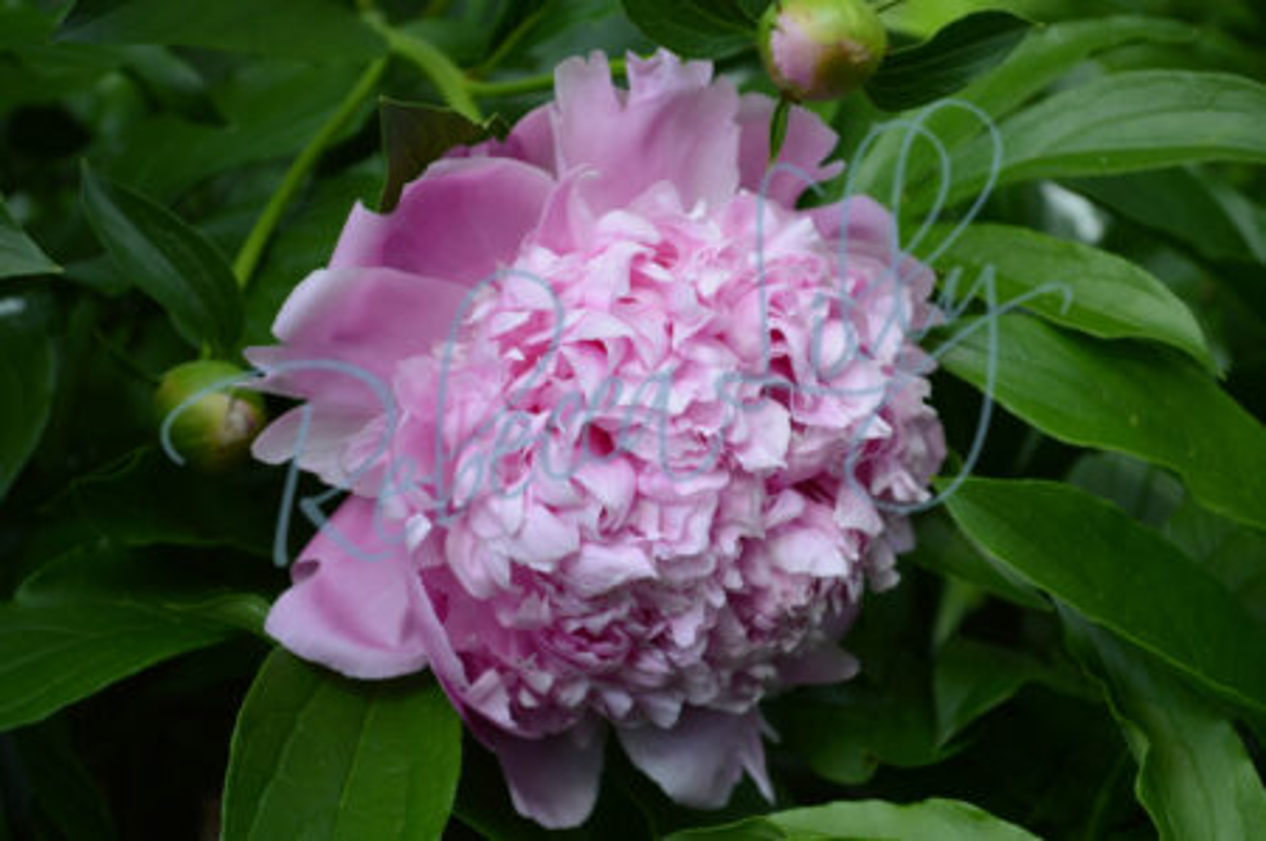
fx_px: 2898
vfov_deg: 16.5
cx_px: 633
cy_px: 420
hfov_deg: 24.6
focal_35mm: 82
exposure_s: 1/320
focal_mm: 55
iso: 400
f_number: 5.6
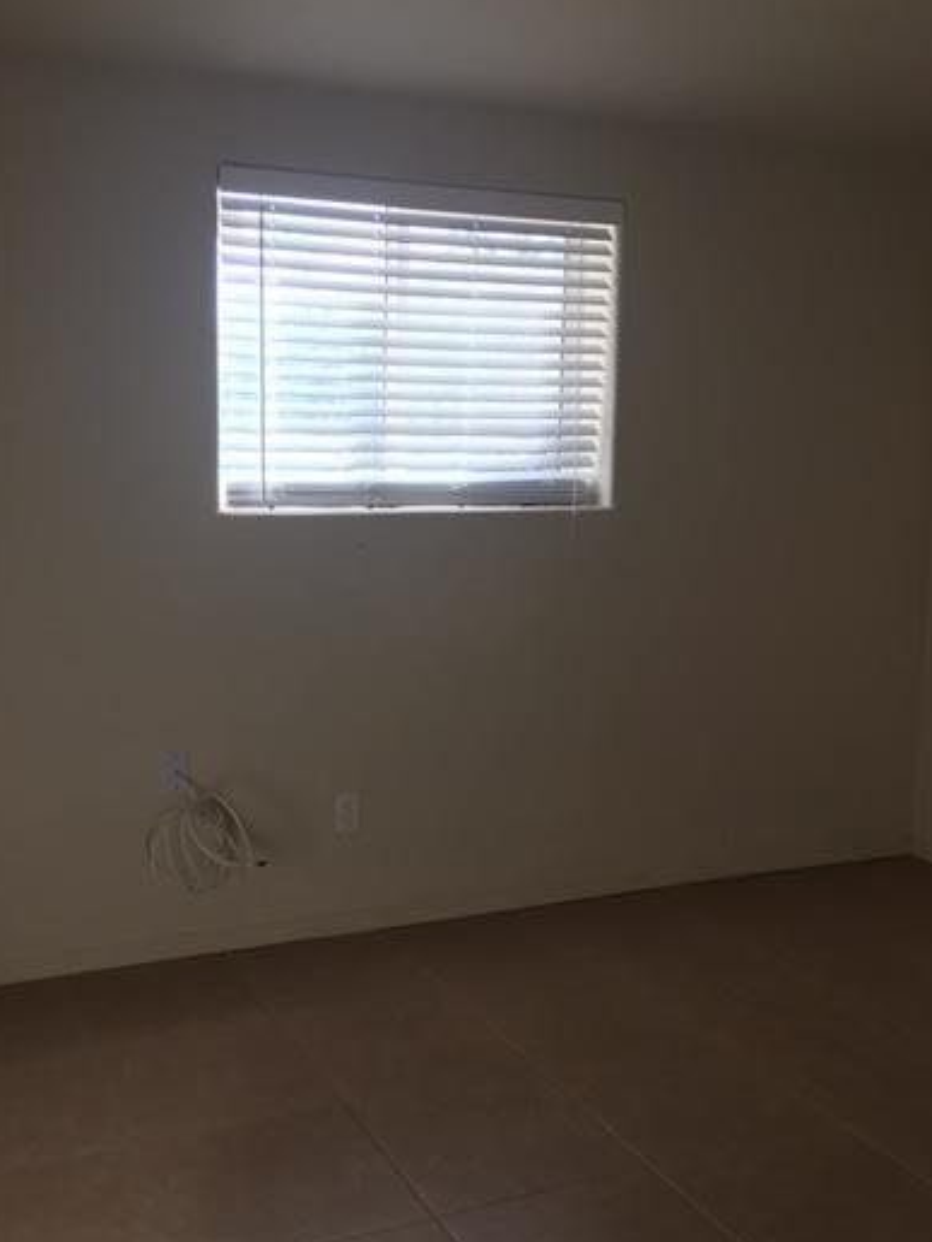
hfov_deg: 39.5
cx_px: 371
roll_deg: +0.8
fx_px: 1292
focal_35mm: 36
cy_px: 635
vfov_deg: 51.3
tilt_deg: -6.3
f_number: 2.2
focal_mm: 4.15
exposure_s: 1/60
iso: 25
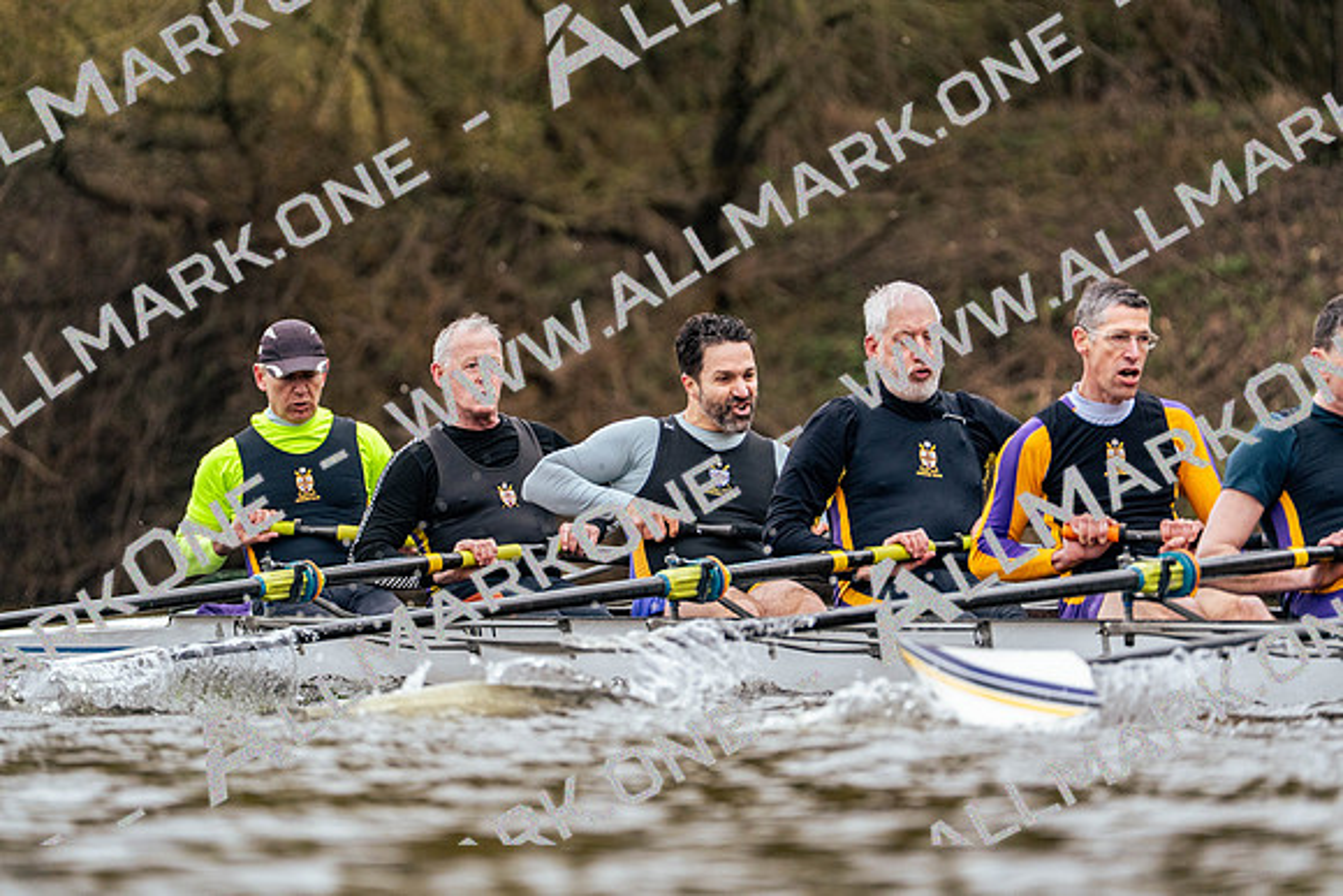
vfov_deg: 2.9
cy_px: 448
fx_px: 17947
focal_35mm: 481
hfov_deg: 4.3
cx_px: 672
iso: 2000
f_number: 6.3
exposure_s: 1/2000
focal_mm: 481
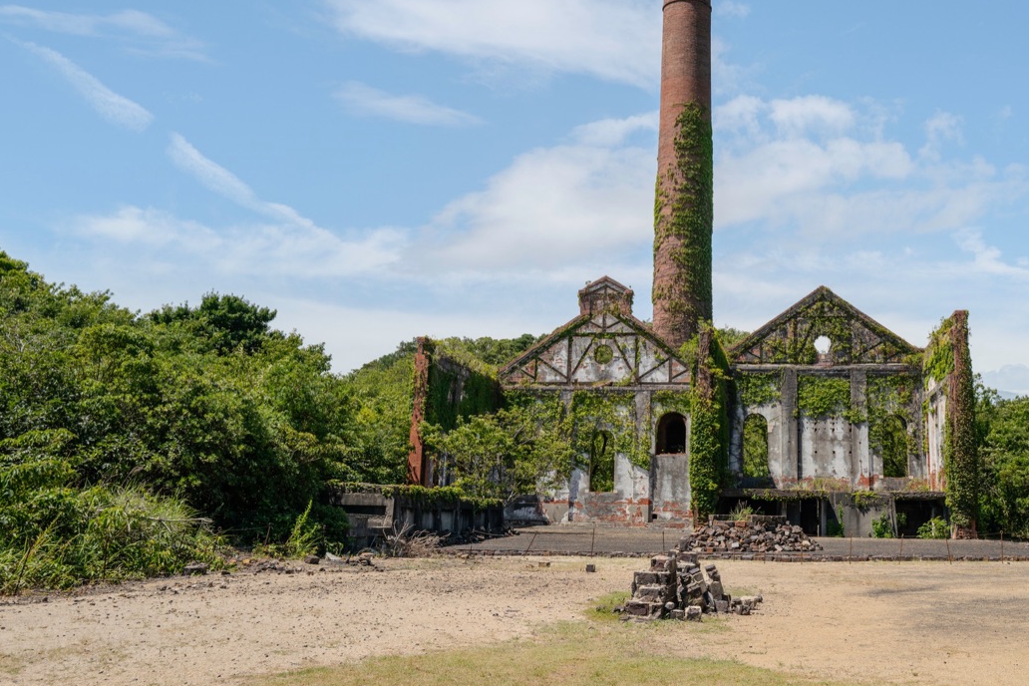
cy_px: 252
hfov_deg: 49.9
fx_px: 1086
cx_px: 681
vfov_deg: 34.8
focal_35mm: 38
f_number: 6.3
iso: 100
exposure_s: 1/1000
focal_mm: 28
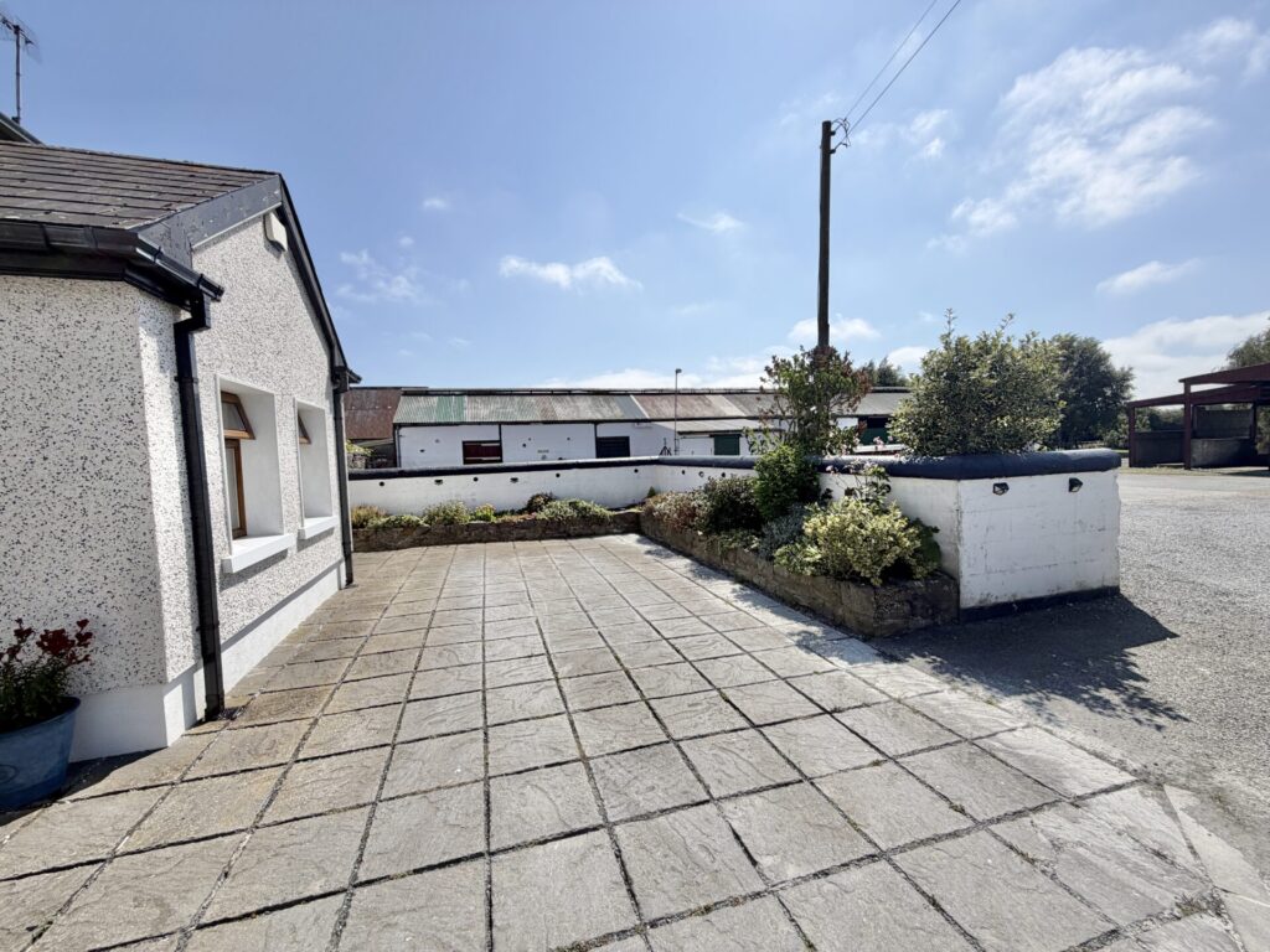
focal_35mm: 14
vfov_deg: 85.7
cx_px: 635
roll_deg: +3.3
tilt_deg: -3.7
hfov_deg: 102.1
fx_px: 514
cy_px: 476
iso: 20
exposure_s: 1/1656
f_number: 2.2
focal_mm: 2.22
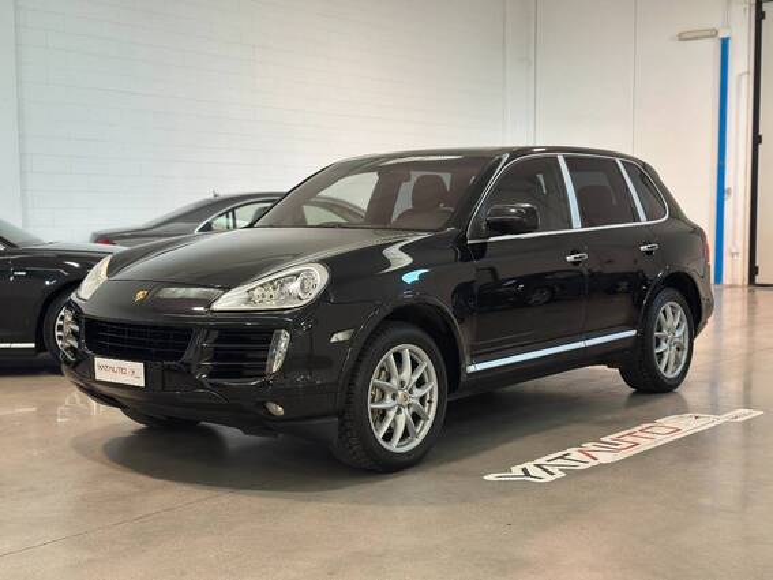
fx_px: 1072
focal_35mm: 48
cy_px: 290
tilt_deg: -4.5
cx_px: 386
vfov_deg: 30.3
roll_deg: +0.0
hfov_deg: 39.7
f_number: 1.78
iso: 125
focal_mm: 6.86
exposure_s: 1/50
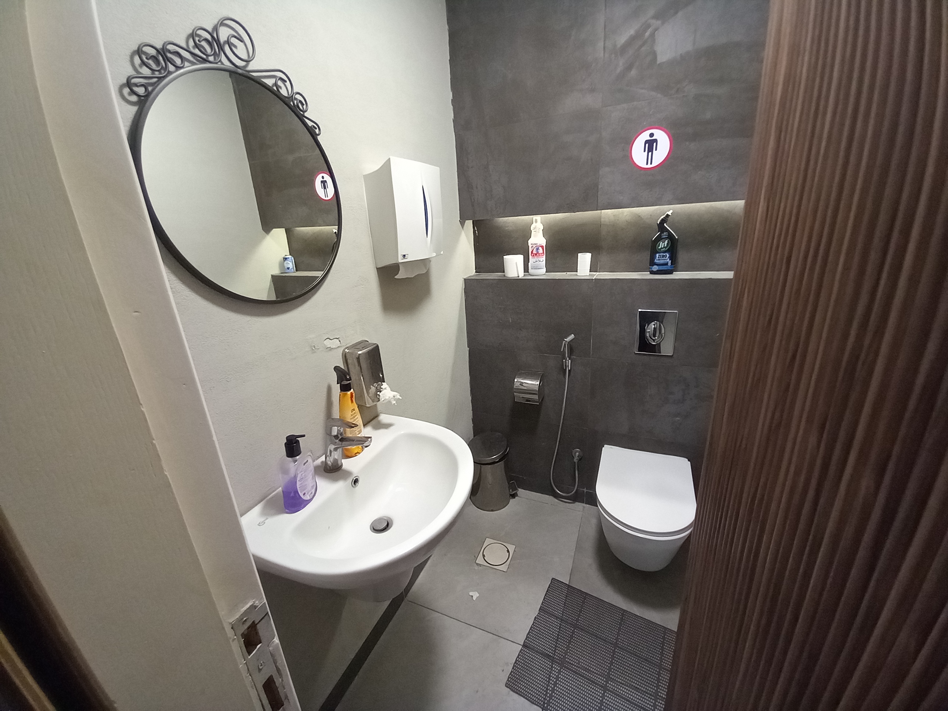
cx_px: 474
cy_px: 356
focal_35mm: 13
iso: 200
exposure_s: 1/50
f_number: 2.2
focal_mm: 1.13
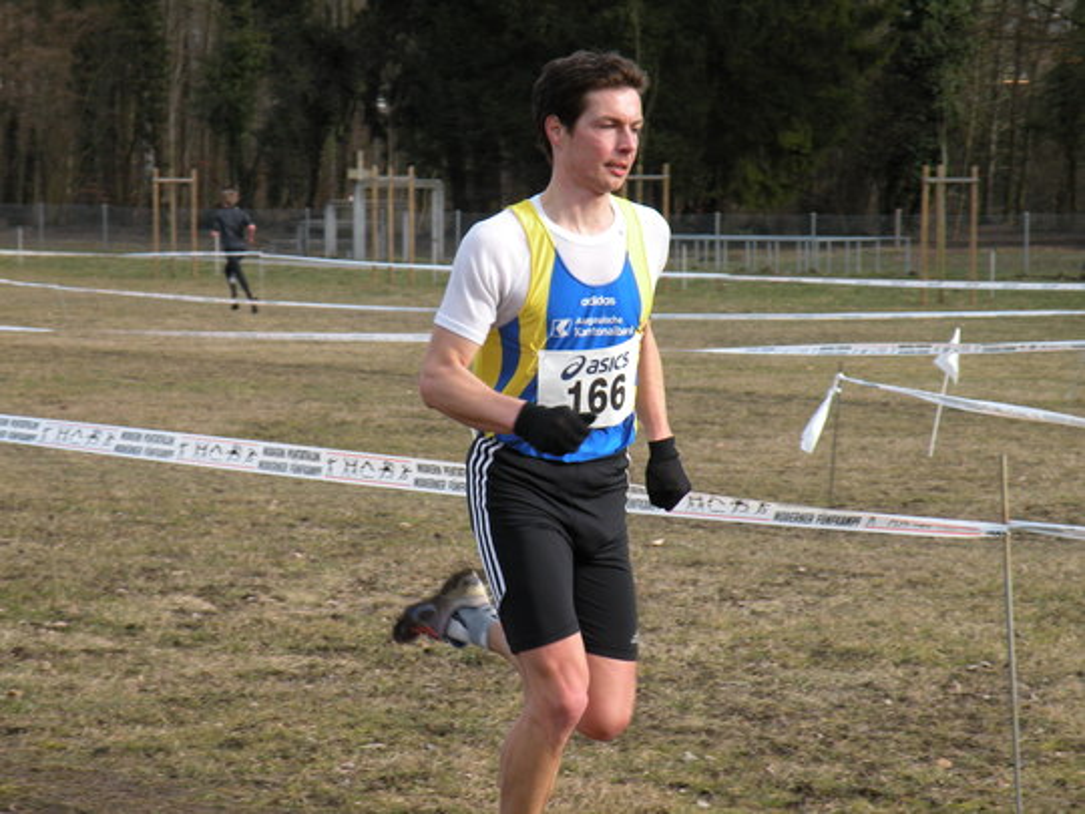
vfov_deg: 11.5
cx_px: 542
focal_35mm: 129
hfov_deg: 15.3
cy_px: 407
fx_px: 4043
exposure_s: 1/277
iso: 78
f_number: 4.5
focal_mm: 22.9
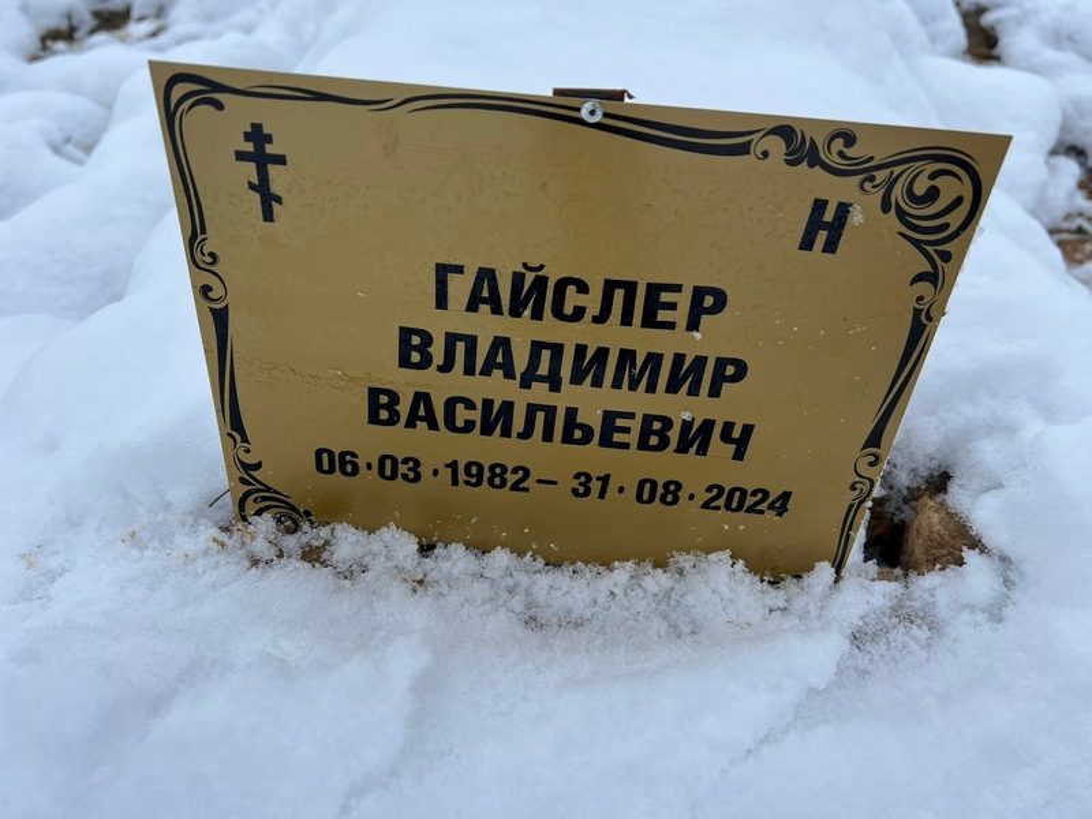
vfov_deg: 53.1
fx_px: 820
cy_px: 410
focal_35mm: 26
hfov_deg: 67.3
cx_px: 546
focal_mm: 5.7
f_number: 1.5
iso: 50
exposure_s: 1/753
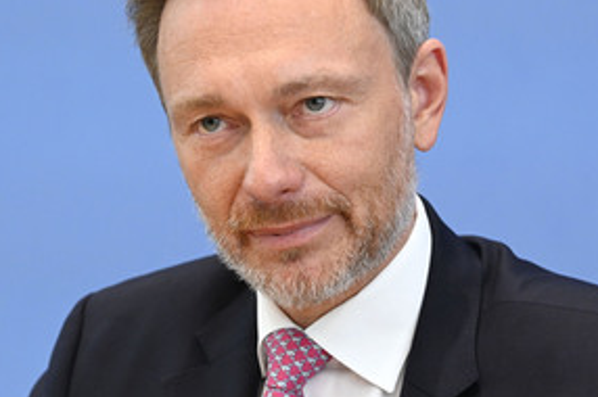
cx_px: 298
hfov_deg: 7.9
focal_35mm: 260
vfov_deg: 5.3
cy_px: 180
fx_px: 4314
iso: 5000
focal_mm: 165
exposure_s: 1/640
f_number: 6.3
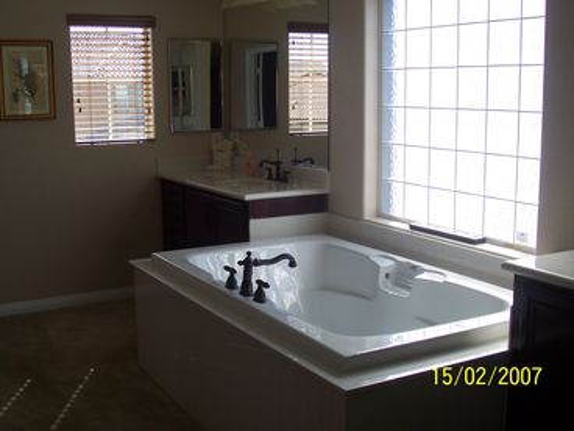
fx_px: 696
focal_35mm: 42
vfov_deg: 34.3
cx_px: 287
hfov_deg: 44.8
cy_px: 216
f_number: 3
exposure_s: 1/250
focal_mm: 7
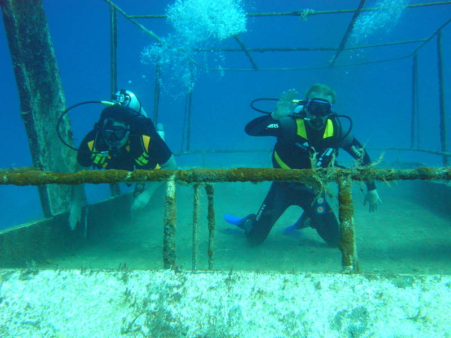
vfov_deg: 41.8
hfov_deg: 54.0
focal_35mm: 34
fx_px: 443
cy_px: 169
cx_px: 226
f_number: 4.9
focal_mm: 5.7
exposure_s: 1/44.1
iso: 50
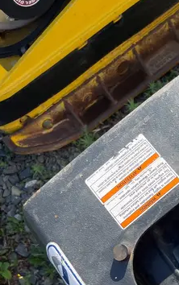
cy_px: 265
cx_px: 210
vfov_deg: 33.5
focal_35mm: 57
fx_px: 444
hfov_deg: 21.3
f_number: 1.6
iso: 50
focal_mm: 5.1
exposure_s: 1/1066
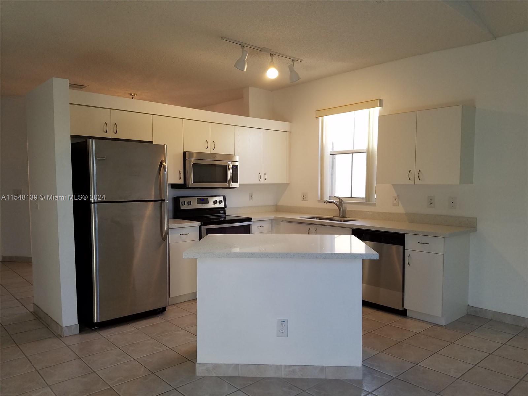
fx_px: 397
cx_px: 264
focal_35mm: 26
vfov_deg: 53.1
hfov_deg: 67.3
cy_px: 198
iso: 80
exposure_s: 1/120
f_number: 1.7
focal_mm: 4.2
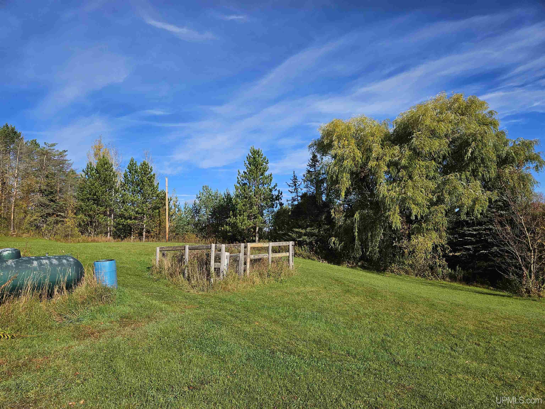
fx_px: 362
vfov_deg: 58.9
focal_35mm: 23
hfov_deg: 73.9
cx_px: 272
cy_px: 204
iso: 25
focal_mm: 5.4
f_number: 1.8
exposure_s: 1/2463
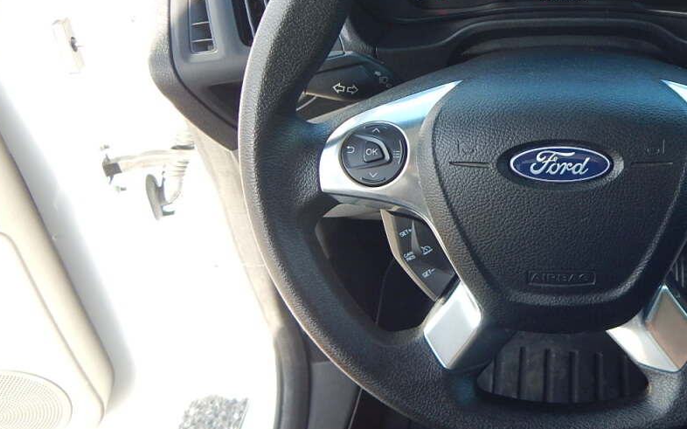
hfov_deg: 49.1
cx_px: 533
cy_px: 163
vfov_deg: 33.4
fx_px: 711
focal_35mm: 38
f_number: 3
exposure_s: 1/100
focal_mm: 4
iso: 125
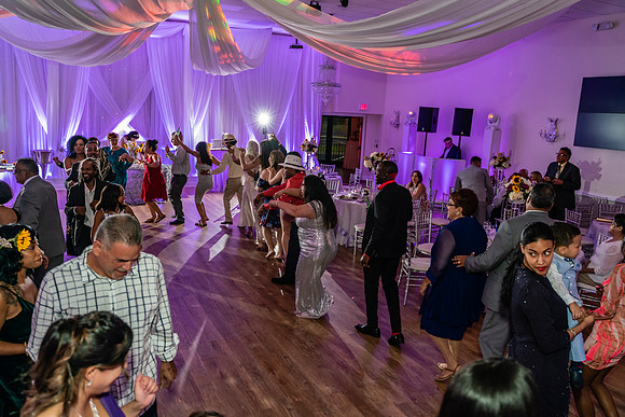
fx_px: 486
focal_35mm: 28
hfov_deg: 65.5
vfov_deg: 46.4
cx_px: 312
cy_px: 208
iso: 2000
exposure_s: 1/125
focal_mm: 28
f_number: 2.8
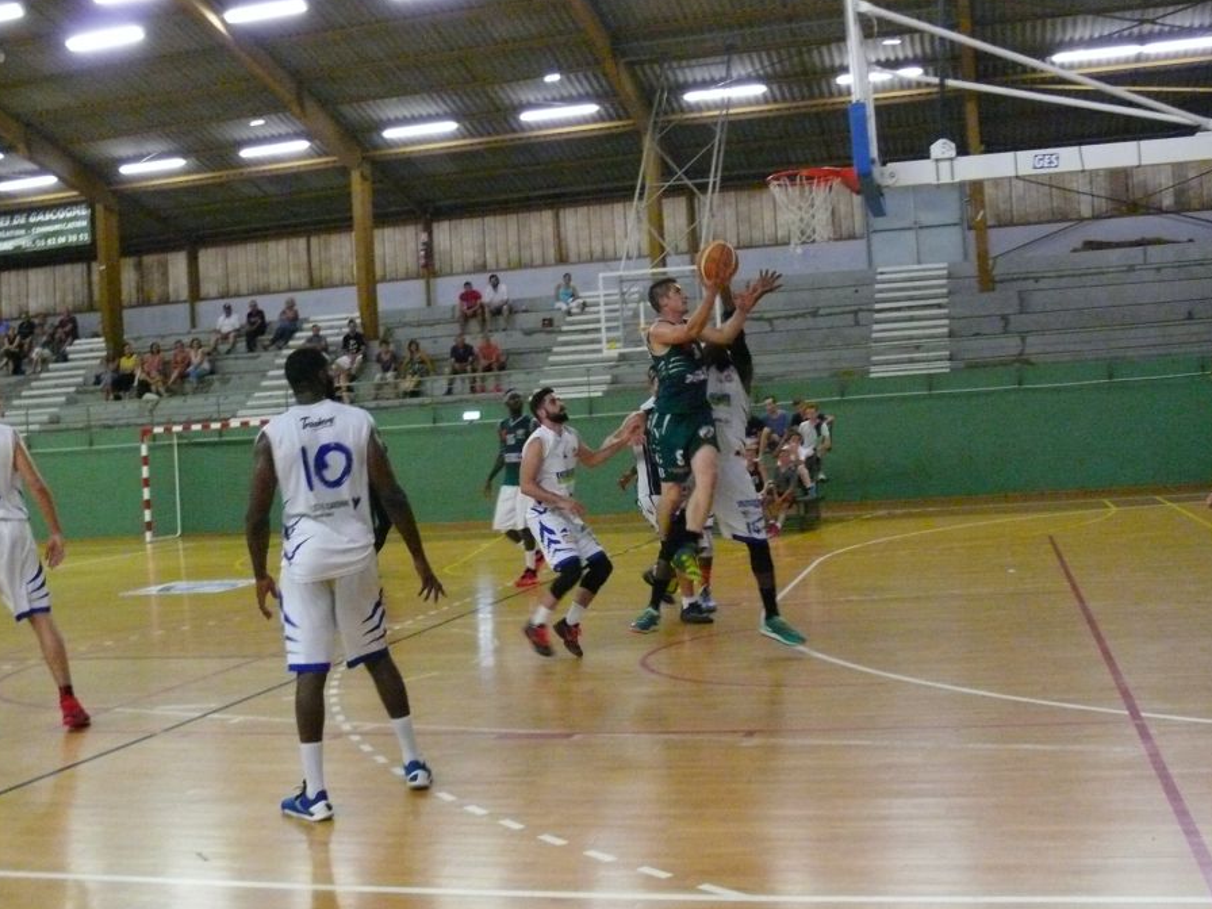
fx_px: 1401
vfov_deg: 36.0
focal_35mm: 40
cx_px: 615
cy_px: 436
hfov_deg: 46.8
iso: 800
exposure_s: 1/100
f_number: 2.8
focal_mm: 7.4
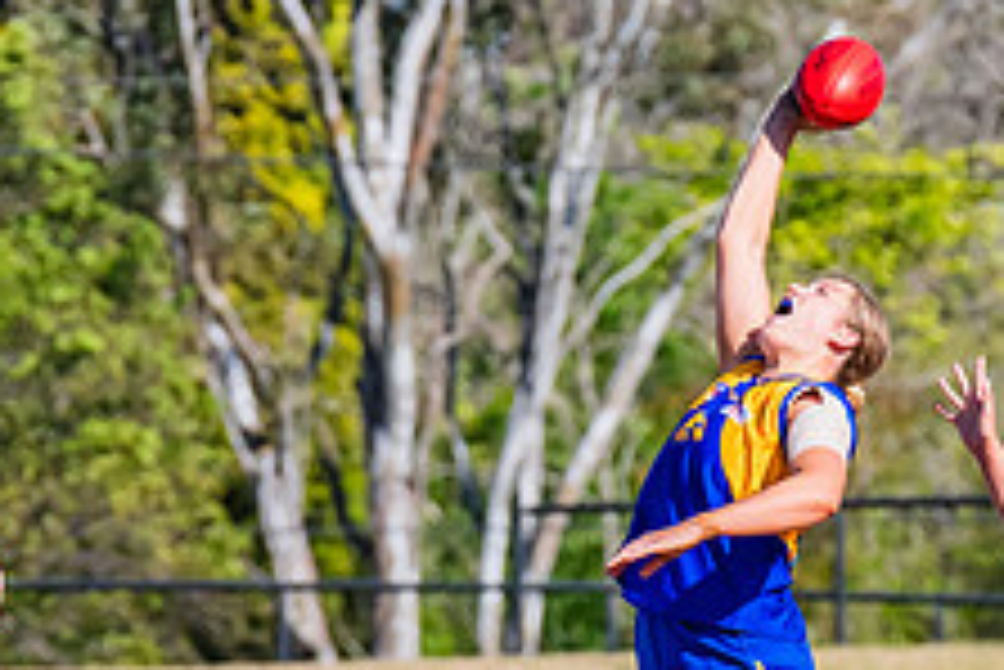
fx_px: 29469
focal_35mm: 1056
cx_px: 489
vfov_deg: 1.3
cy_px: 593
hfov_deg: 2.0
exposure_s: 1/1600
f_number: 10
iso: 800
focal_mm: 330
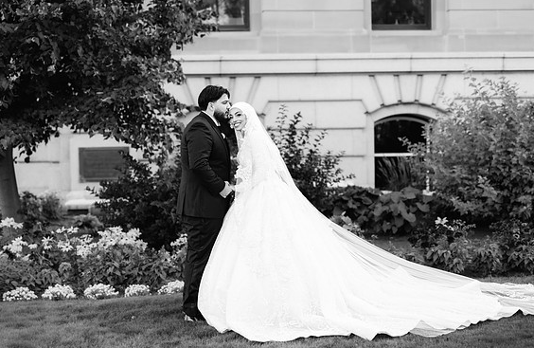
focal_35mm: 60
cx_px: 232
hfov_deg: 33.6
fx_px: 883
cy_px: 192
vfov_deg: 22.2
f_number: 2
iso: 200
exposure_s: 1/1250
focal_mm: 50
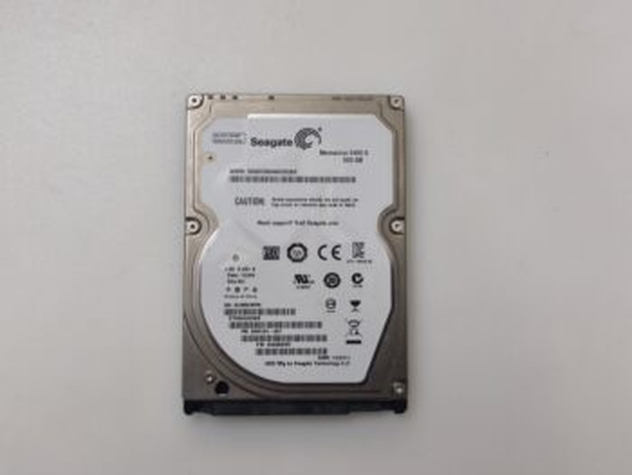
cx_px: 316
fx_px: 639
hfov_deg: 52.6
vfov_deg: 40.7
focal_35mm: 35
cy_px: 238
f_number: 1.6
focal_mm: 6.57
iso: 500
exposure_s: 1/50
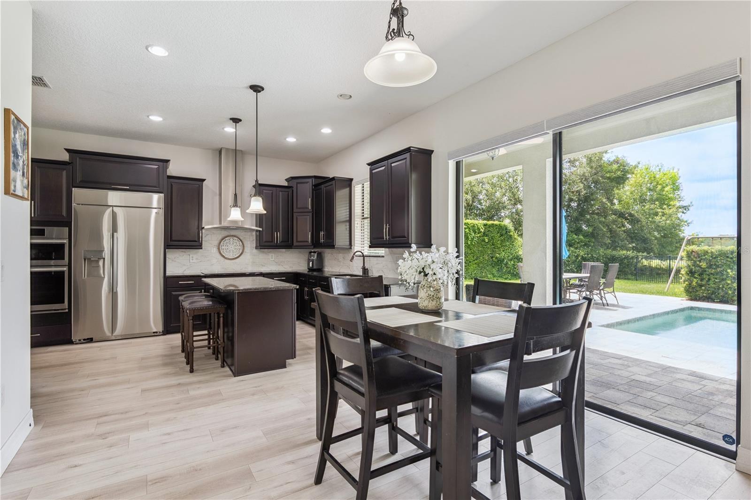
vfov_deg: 70.4
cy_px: 250
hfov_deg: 93.3
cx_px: 376
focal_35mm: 17
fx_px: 355
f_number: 9
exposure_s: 1/80
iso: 800
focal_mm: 17
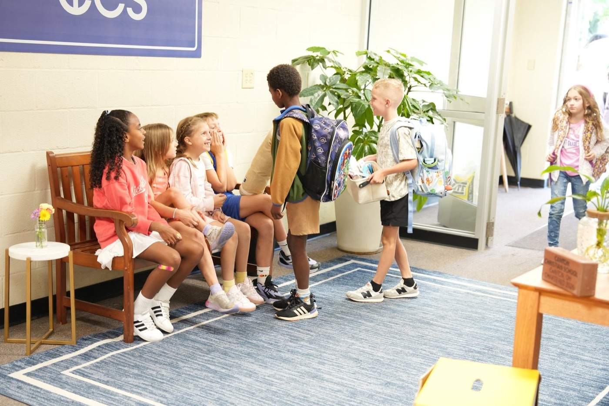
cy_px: 203
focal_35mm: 53
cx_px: 304
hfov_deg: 37.5
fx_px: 896
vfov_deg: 25.5
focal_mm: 53
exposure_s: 1/80
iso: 1600
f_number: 3.2
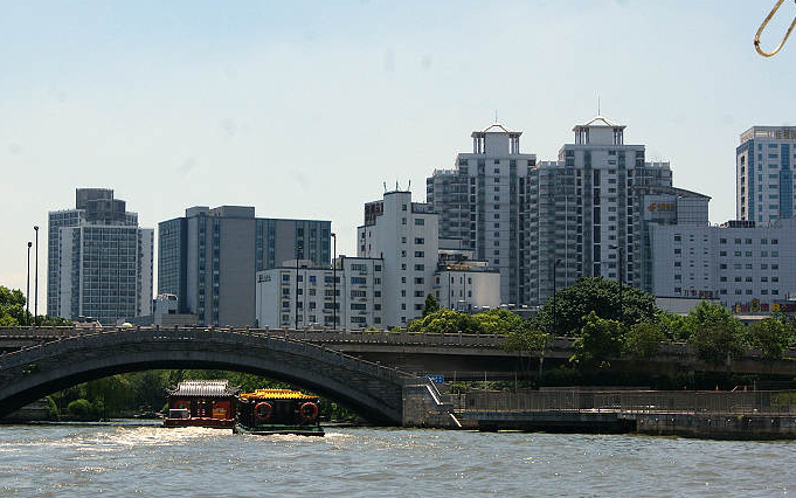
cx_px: 317
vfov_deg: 12.9
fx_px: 2205
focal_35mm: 102
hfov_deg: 20.4
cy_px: 232
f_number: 13
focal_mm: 55
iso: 200
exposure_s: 1/500
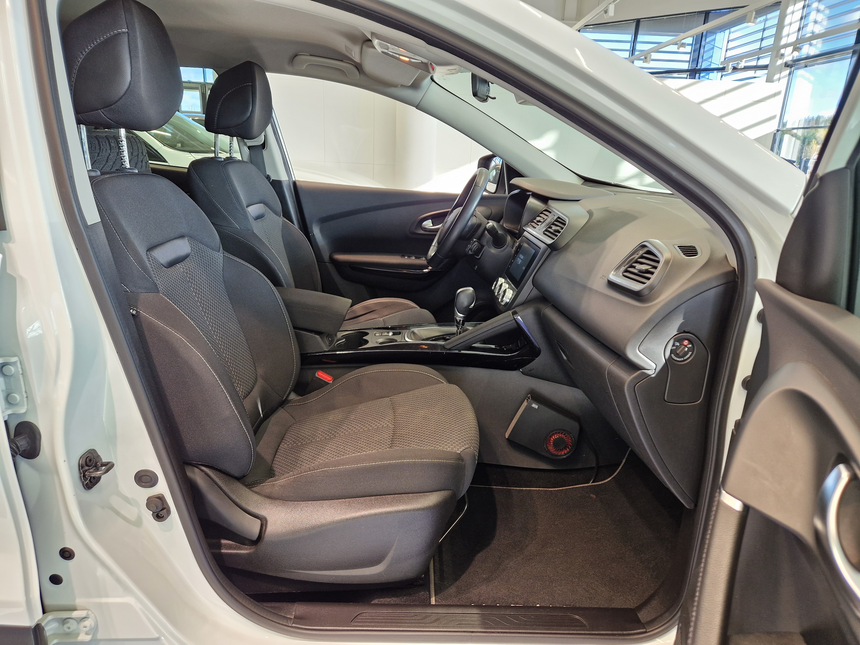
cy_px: 322
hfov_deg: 73.9
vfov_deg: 58.9
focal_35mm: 23
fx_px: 571
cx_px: 430
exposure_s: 1/100
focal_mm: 5.4
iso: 160
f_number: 1.8
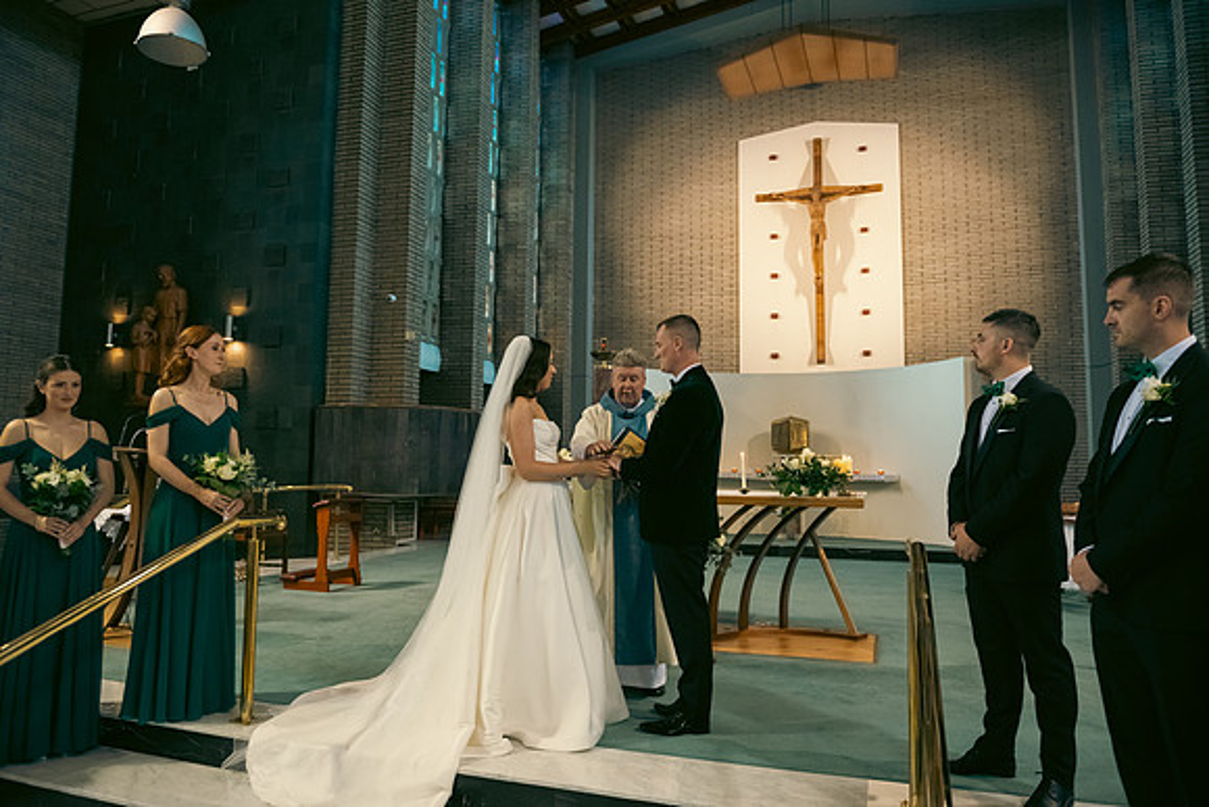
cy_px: 404
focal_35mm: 24
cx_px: 604
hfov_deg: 73.7
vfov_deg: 53.2
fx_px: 806
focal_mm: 24
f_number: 3.5
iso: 1000
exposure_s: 1/160
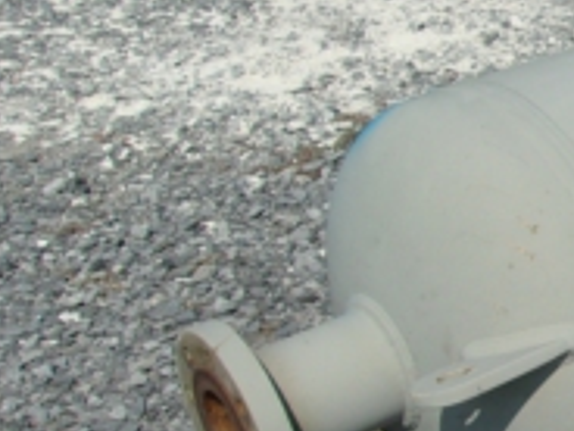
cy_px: 191
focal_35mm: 94
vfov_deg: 15.7
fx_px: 1559
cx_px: 961
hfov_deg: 17.7
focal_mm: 4.9
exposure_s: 1/280
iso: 80
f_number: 10.4
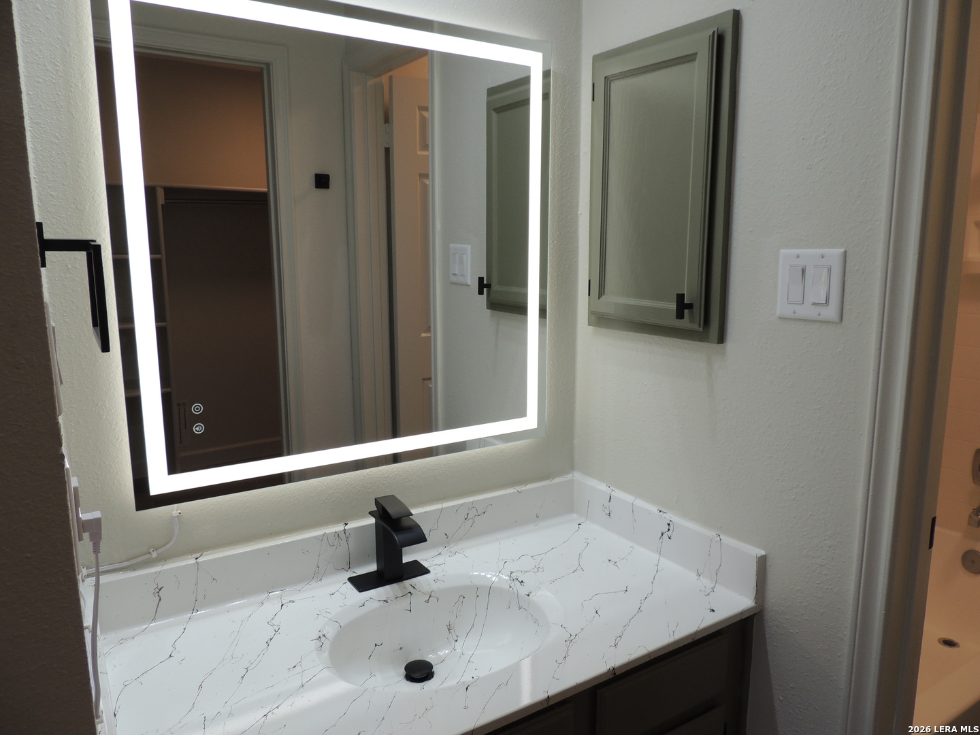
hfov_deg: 71.6
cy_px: 368
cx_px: 490
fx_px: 679
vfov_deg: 56.8
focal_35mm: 24
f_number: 3
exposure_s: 1/80
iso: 100
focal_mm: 4.3
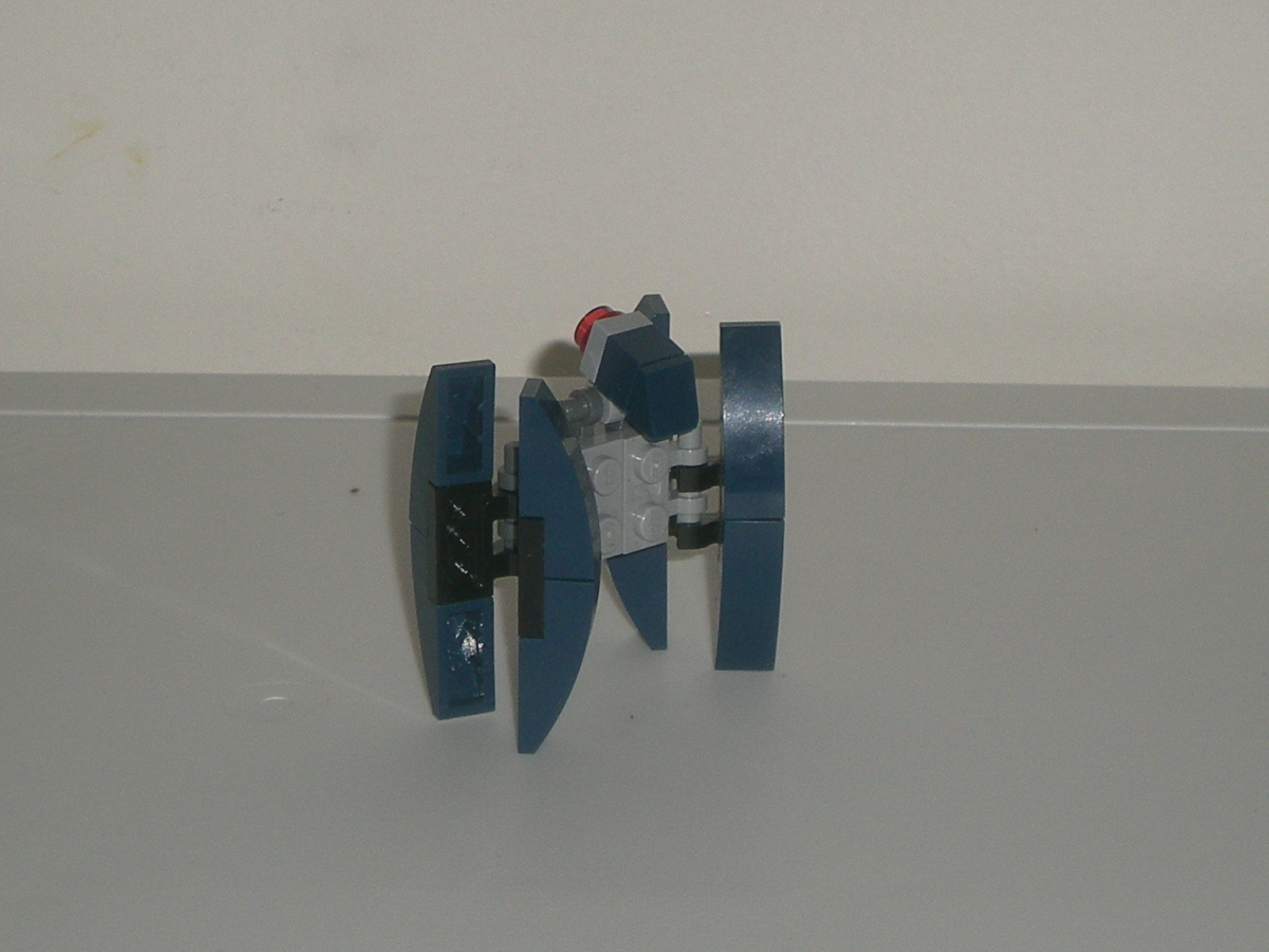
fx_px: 2713
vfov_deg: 19.9
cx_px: 634
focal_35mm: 74
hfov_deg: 26.3
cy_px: 476
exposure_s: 1/120
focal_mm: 12.3
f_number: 4.6
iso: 50
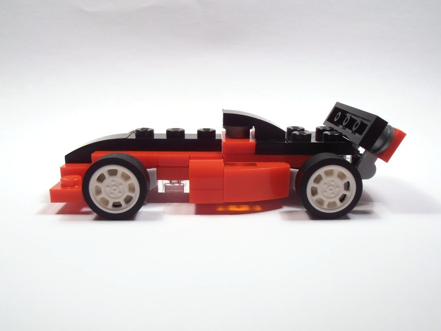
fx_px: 471
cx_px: 220
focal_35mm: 37
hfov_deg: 50.1
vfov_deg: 38.7
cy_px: 166
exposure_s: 1/50
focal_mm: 6.61
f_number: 3.9
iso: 80
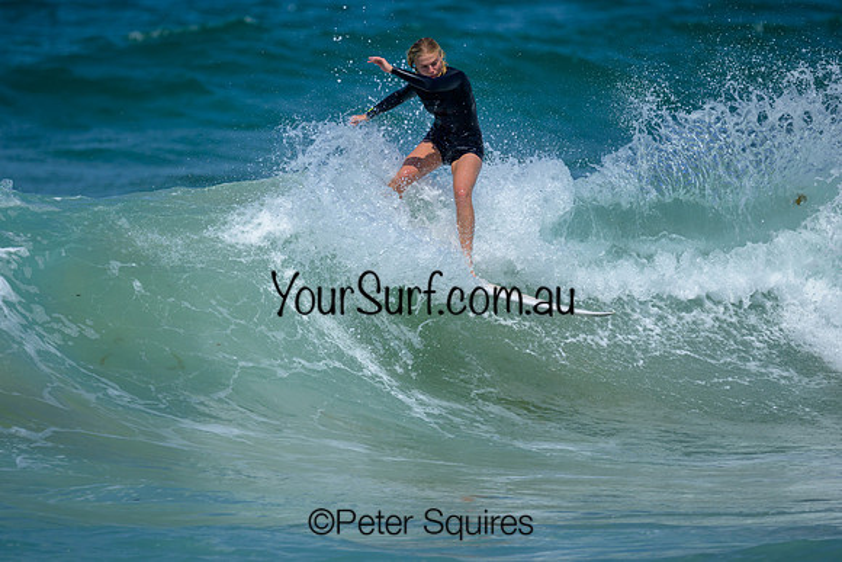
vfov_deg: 1.5
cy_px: 243
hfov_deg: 2.3
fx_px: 21261
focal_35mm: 909
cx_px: 364
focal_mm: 800
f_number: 6.3
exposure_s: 1/2500
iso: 250
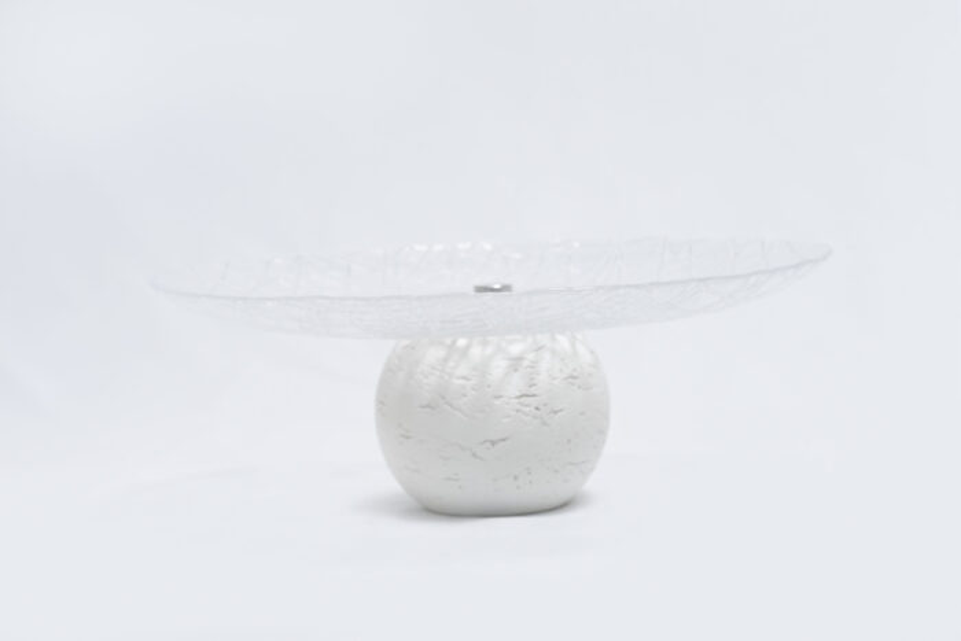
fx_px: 2803
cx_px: 480
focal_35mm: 105
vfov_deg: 13.0
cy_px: 320
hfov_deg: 19.5
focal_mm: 70
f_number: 10
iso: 3200
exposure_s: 1/125
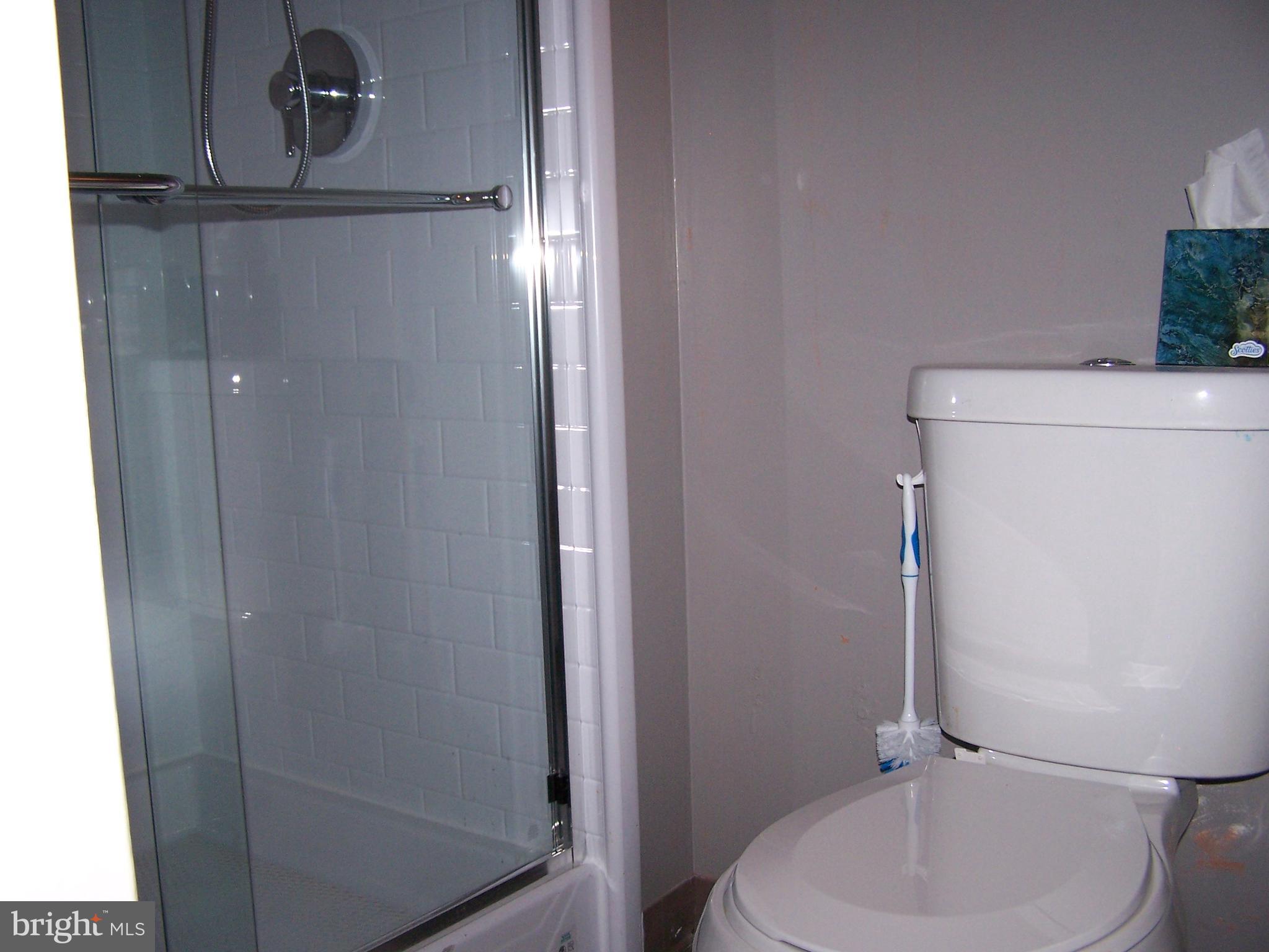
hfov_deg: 49.0
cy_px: 476
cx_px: 634
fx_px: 1393
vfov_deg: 37.7
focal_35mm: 38
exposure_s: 1/60
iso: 140
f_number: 2.8
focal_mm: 6.3
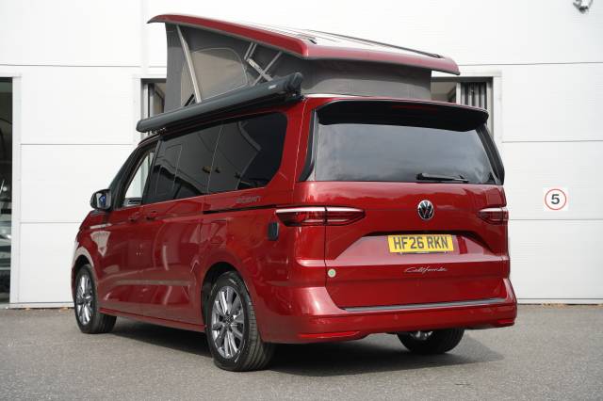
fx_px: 869
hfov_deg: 38.3
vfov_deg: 26.0
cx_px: 302
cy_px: 200
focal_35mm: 52
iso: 100
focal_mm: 51.9
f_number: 4.5
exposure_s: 1/200
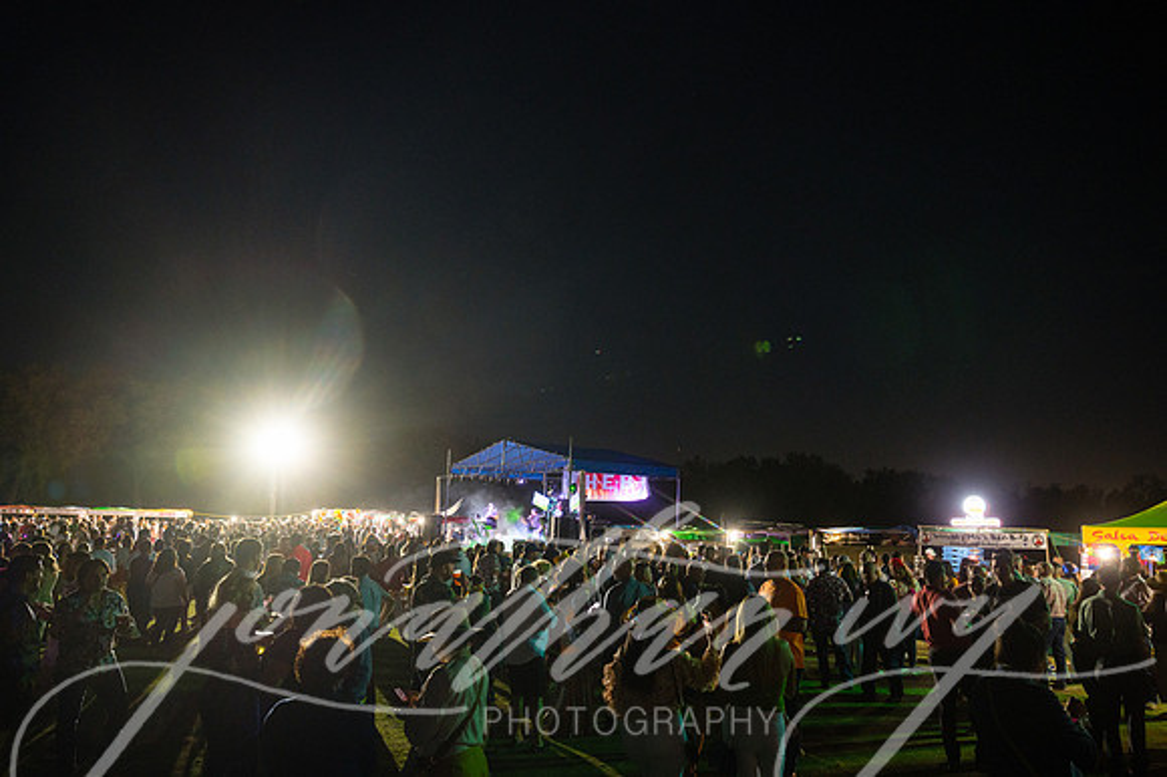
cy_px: 388
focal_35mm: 24
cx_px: 584
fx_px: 778
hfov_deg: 73.8
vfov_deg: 53.1
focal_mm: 24
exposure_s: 1/25
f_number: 4
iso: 1250
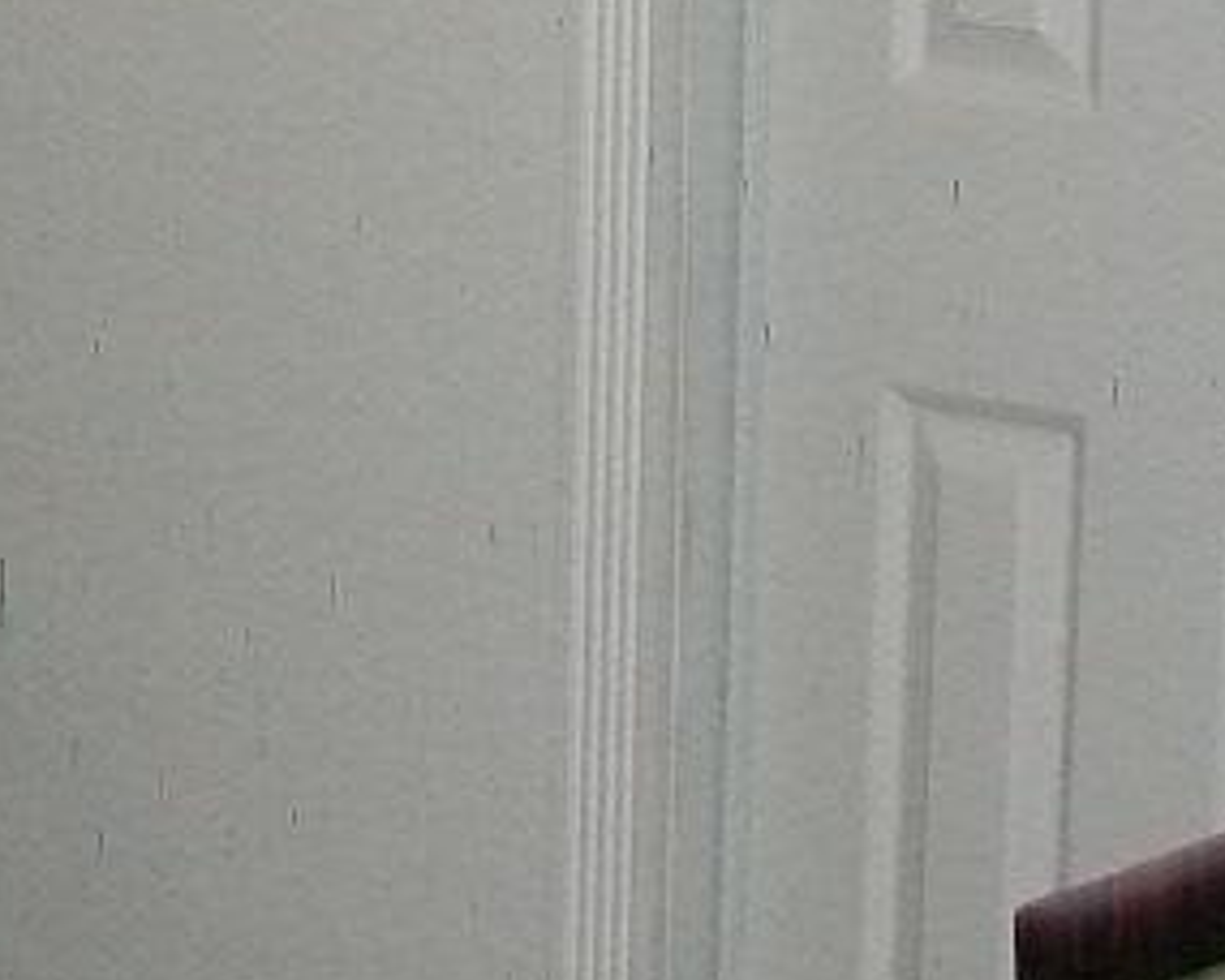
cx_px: 150
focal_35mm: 149
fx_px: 5402
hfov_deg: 12.8
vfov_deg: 10.3
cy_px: -26
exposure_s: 1/60
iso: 160
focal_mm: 6.1
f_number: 2.7
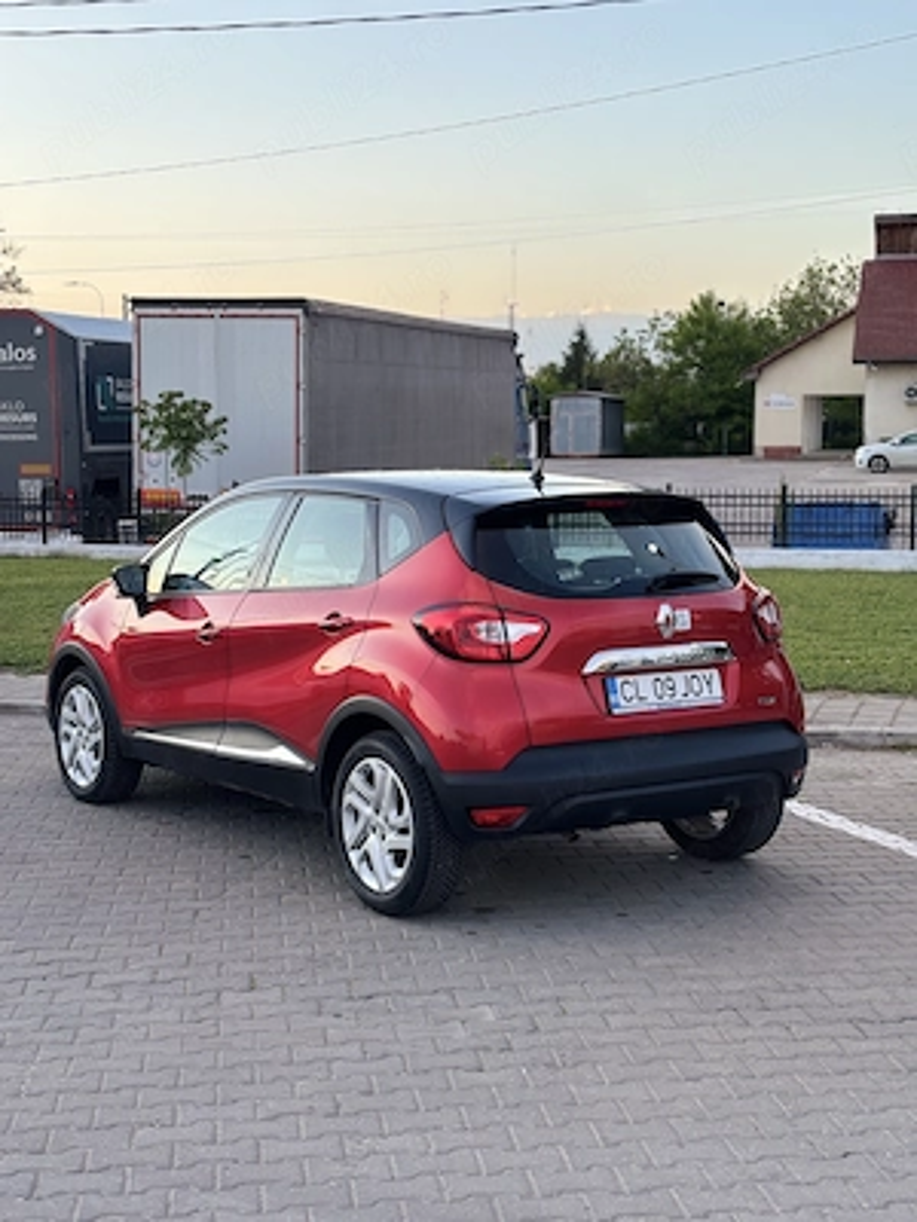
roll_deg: -0.8
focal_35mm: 52
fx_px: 1837
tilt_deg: -5.6
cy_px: 611
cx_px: 458
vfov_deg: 36.8
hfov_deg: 28.0
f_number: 1.6
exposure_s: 1/121
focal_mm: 5.96
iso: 40
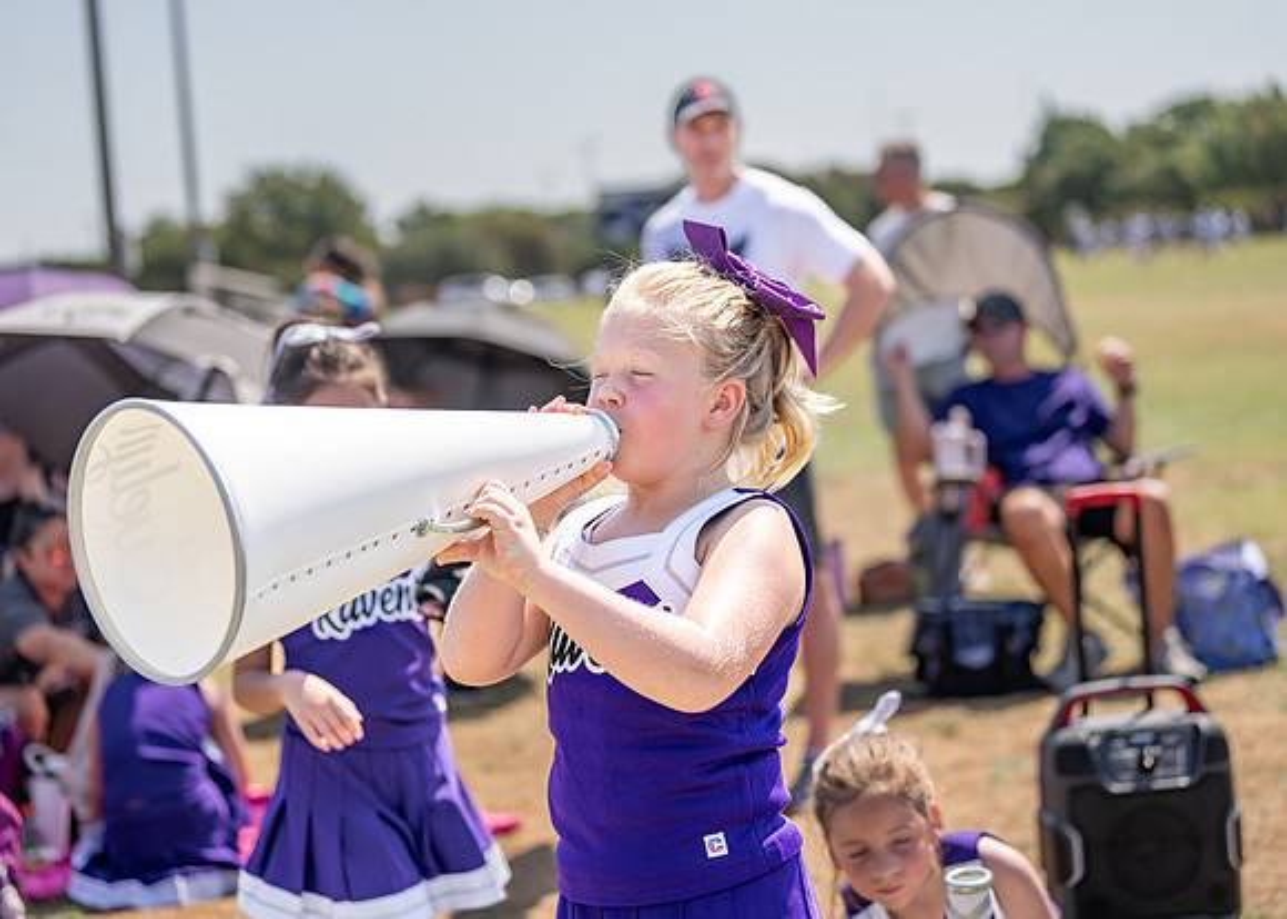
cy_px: 452
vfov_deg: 18.8
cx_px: 655
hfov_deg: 26.2
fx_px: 2768
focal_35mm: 76
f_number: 2.8
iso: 160
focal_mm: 70
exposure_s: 1/1600
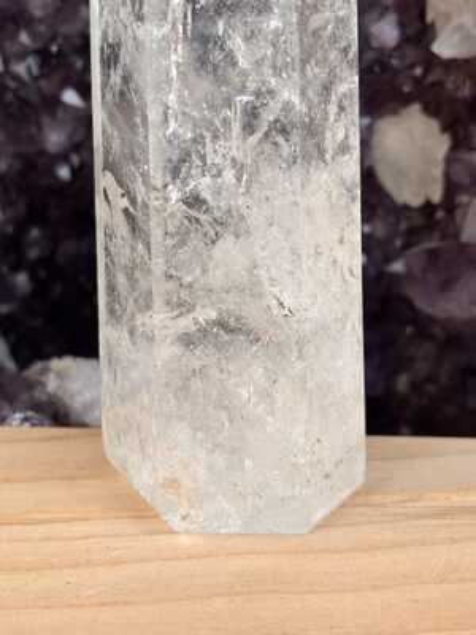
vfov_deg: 36.8
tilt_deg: -16.5
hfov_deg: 28.0
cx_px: 238
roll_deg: +0.0
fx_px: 953
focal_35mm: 52
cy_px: 318
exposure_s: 1/40
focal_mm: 5.96
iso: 160
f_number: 1.6
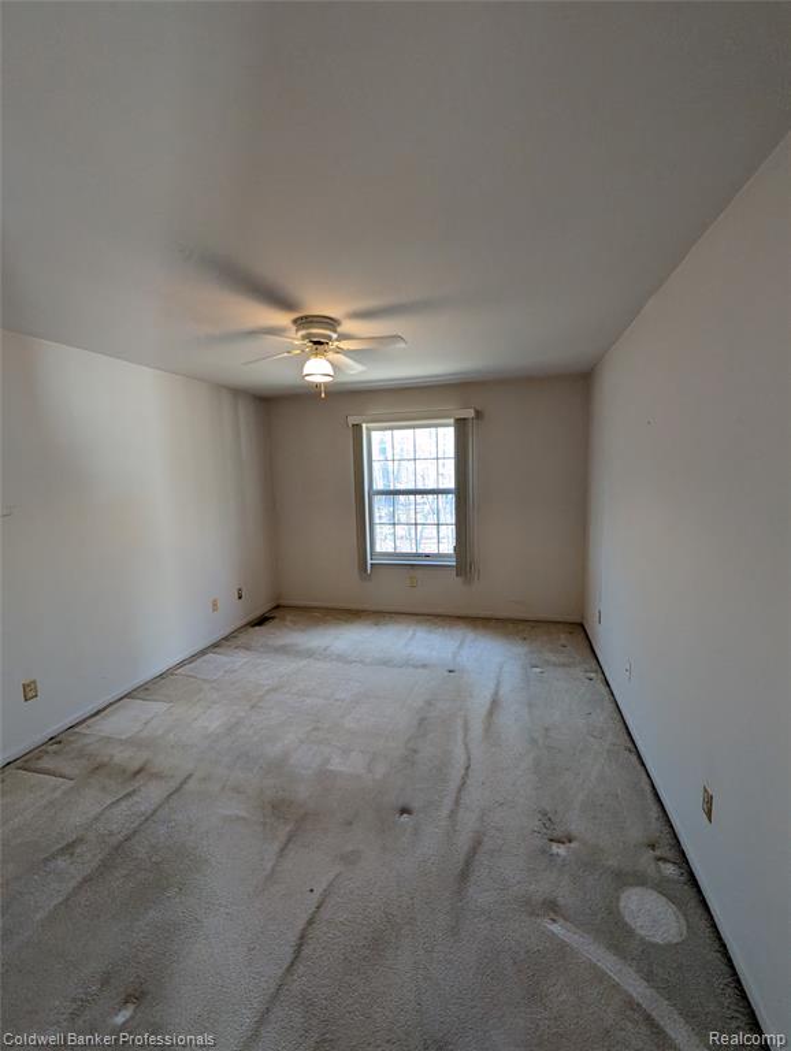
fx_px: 395
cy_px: 526
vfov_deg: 106.1
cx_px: 396
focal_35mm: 13
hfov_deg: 90.0
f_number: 2.2
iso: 275
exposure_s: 1/120
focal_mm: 1.95
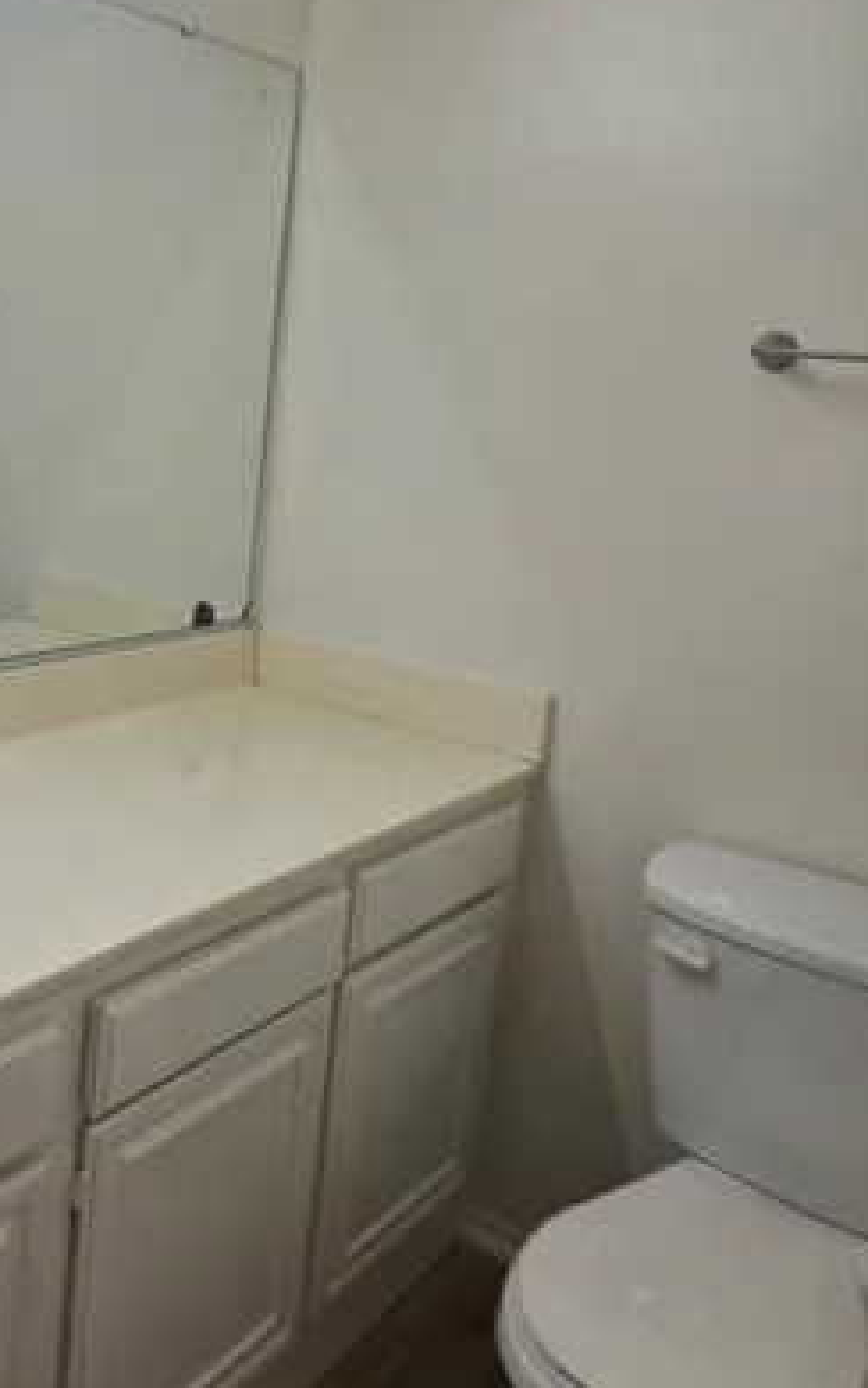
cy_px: 573
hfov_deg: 35.0
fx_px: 1324
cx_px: 160
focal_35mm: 35
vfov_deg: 55.0
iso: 32
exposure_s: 1/120
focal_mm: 5.4
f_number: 1.8
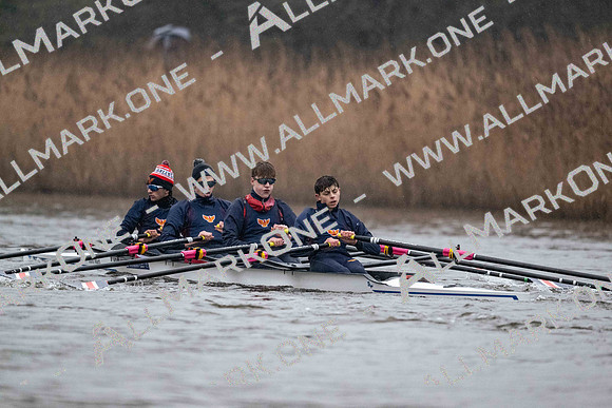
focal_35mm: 400
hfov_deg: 5.2
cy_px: 204
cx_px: 306
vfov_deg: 3.4
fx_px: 6801
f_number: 4.5
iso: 6400
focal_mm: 400
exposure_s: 1/1600
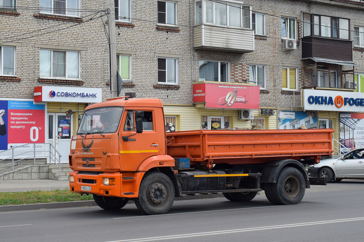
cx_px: 182
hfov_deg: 41.1
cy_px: 121
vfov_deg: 28.1
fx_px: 485
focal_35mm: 48
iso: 200
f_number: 5.6
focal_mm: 32
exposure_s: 1/800
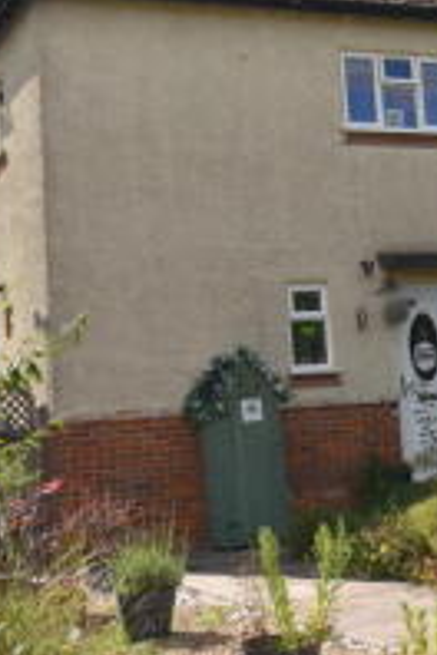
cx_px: 321
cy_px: 256
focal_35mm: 72
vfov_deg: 28.0
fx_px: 1311
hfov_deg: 18.8
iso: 100
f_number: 9
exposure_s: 1/250
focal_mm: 20
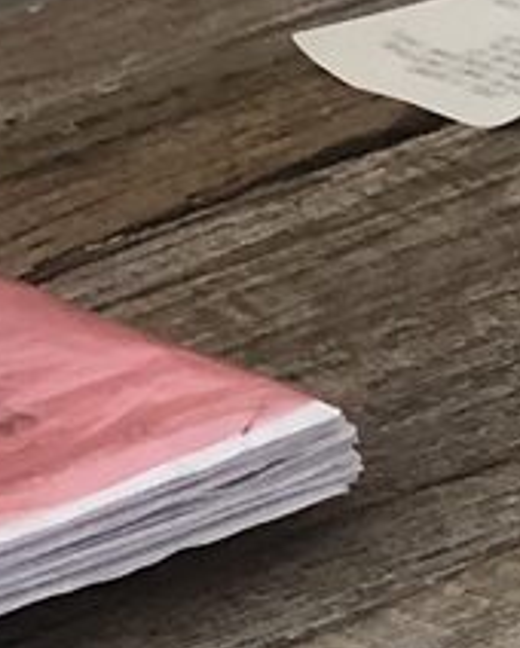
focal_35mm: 206
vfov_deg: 8.7
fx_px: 3957
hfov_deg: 6.8
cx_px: 1542
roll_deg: +4.9
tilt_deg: -36.5
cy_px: 1418
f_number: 1.8
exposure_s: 1/15
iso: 40
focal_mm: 4
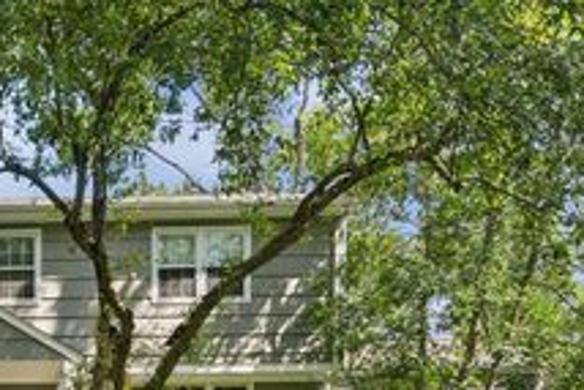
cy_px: 367
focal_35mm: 42
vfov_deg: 30.2
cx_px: -68
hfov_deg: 38.0
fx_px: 682
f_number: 8
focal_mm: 12
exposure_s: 1/125
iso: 100
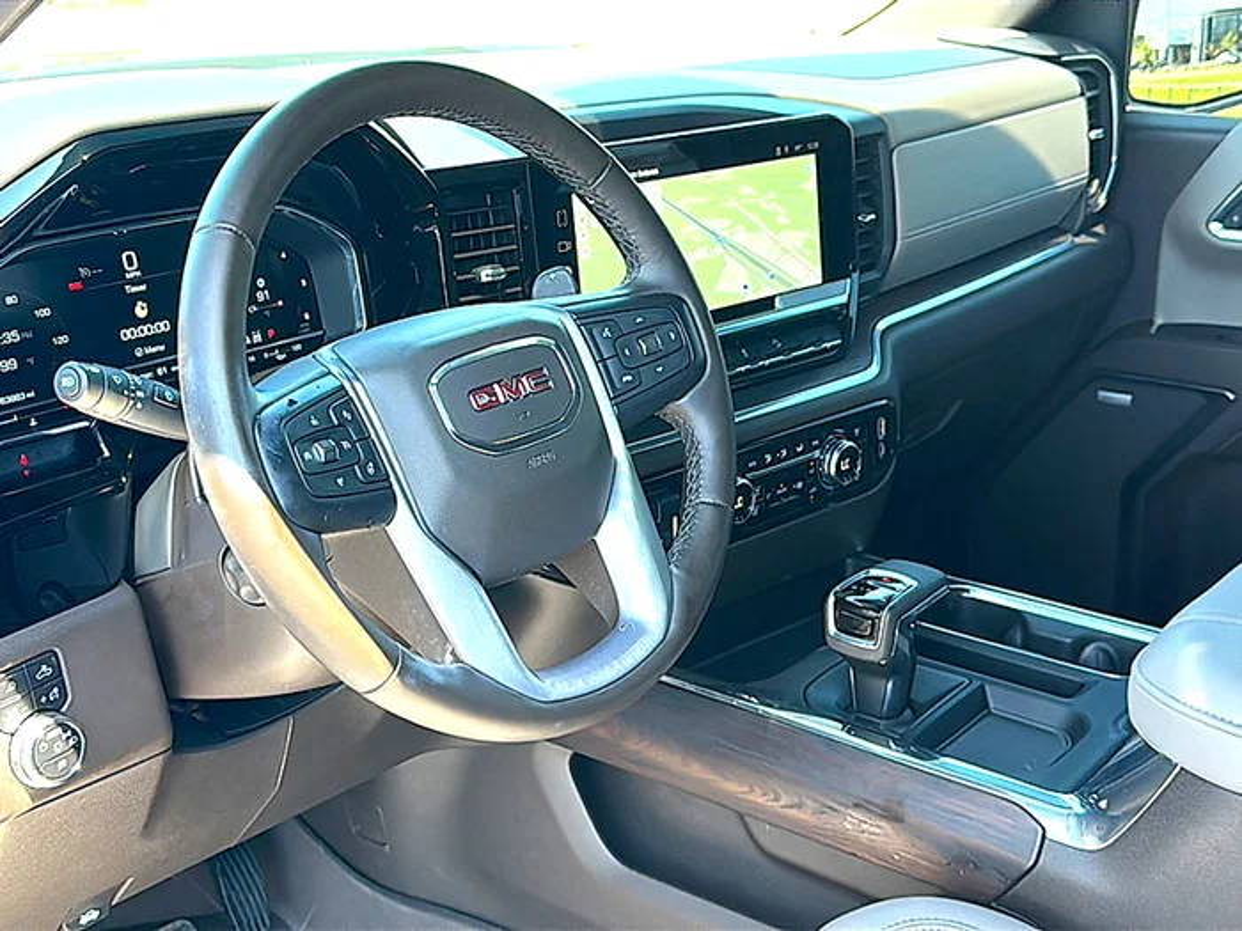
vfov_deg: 37.7
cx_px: 621
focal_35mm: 38
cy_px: 466
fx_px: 1363
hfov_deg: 49.0
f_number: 1.78
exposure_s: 1/193
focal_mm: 6.86
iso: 125
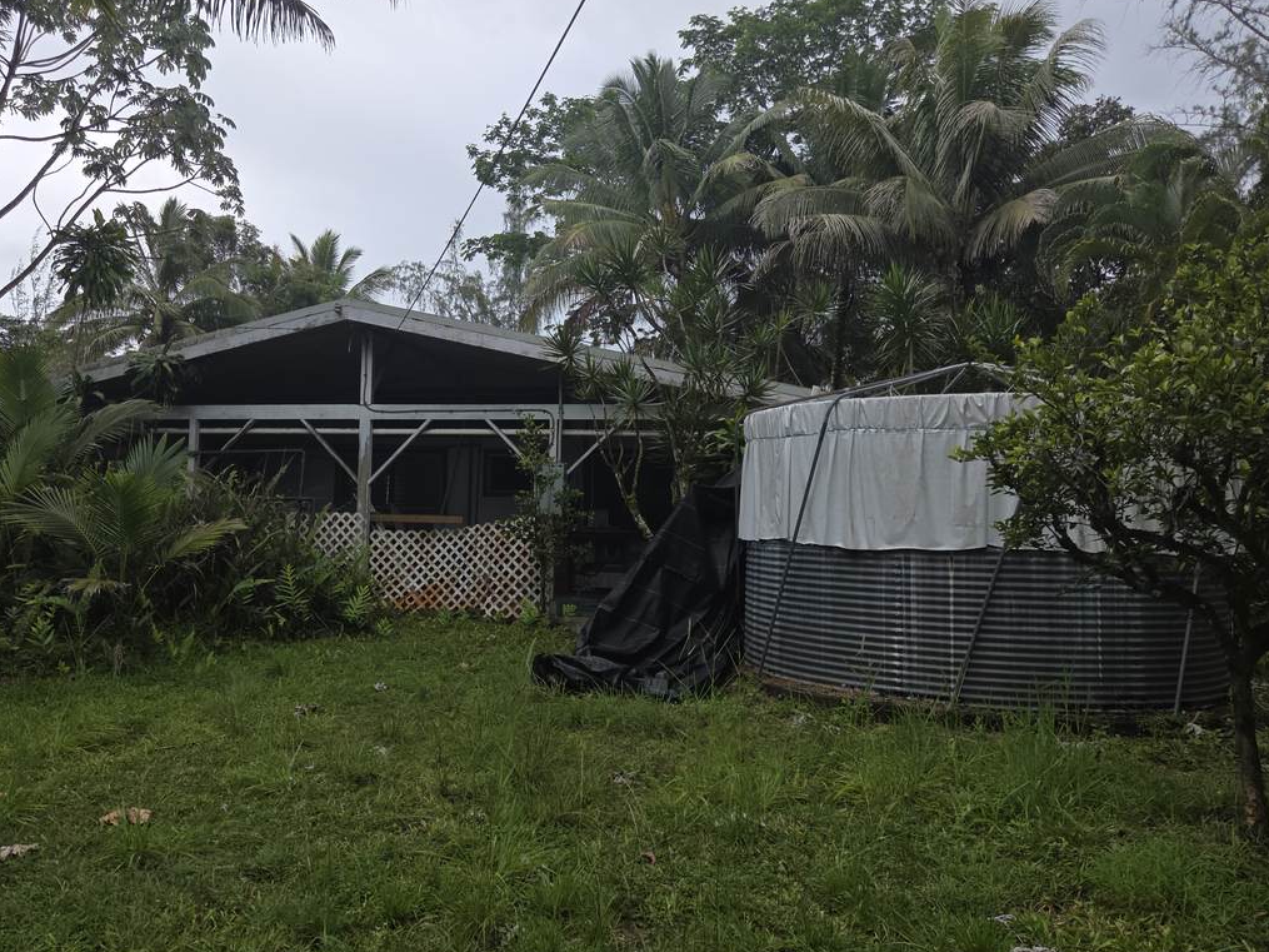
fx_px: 1063
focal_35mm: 29
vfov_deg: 48.2
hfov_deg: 61.5
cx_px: 555
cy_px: 464
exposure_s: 1/621
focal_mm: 5.4
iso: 25
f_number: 1.8
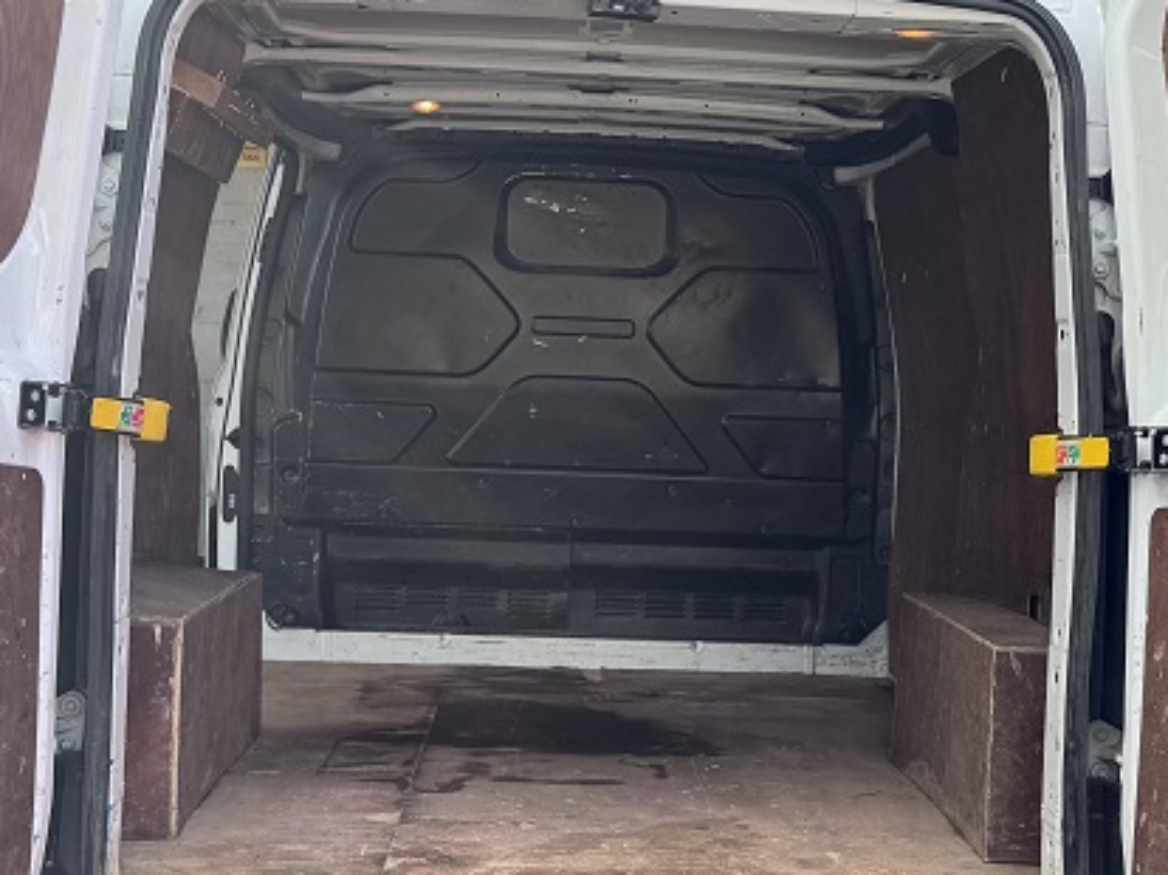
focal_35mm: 58
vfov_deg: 25.2
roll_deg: -1.8
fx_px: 1956
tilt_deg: -4.1
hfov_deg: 33.2
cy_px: 508
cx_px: 669
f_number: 1.78
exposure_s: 1/639
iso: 80
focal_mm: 6.76
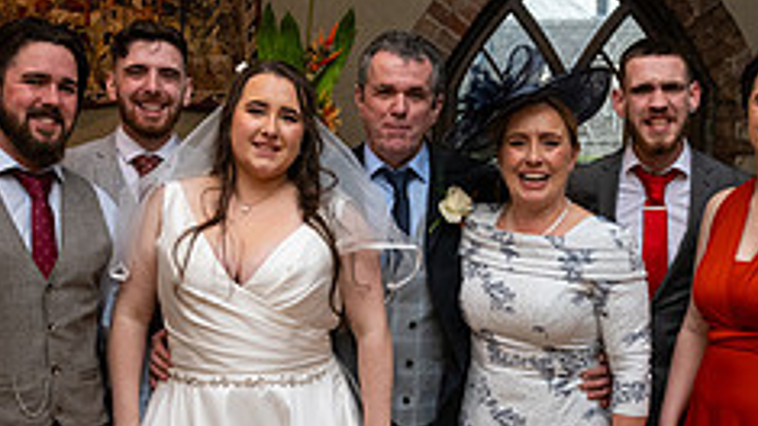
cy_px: 363
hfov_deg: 33.8
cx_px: 439
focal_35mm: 62
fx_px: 1246
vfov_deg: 19.1
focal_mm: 24
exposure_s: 1/160
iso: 800
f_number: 4.5
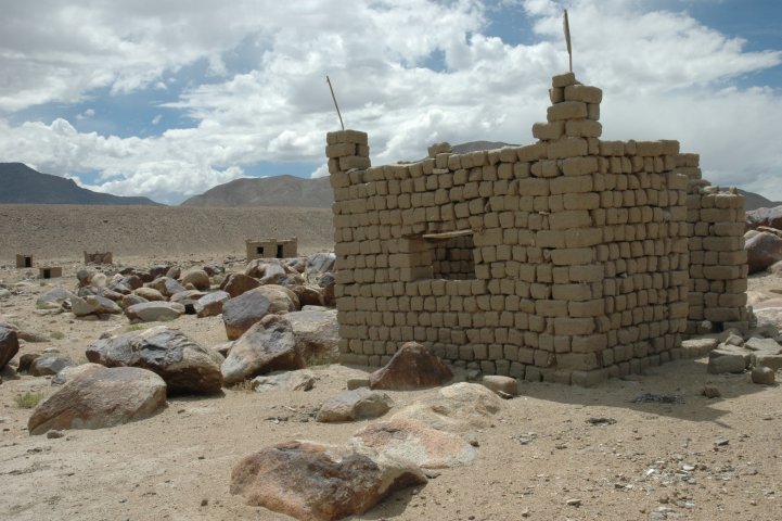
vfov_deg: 33.0
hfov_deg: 47.9
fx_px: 879
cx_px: 391
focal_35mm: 40
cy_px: 260
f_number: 20
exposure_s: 1/250
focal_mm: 27
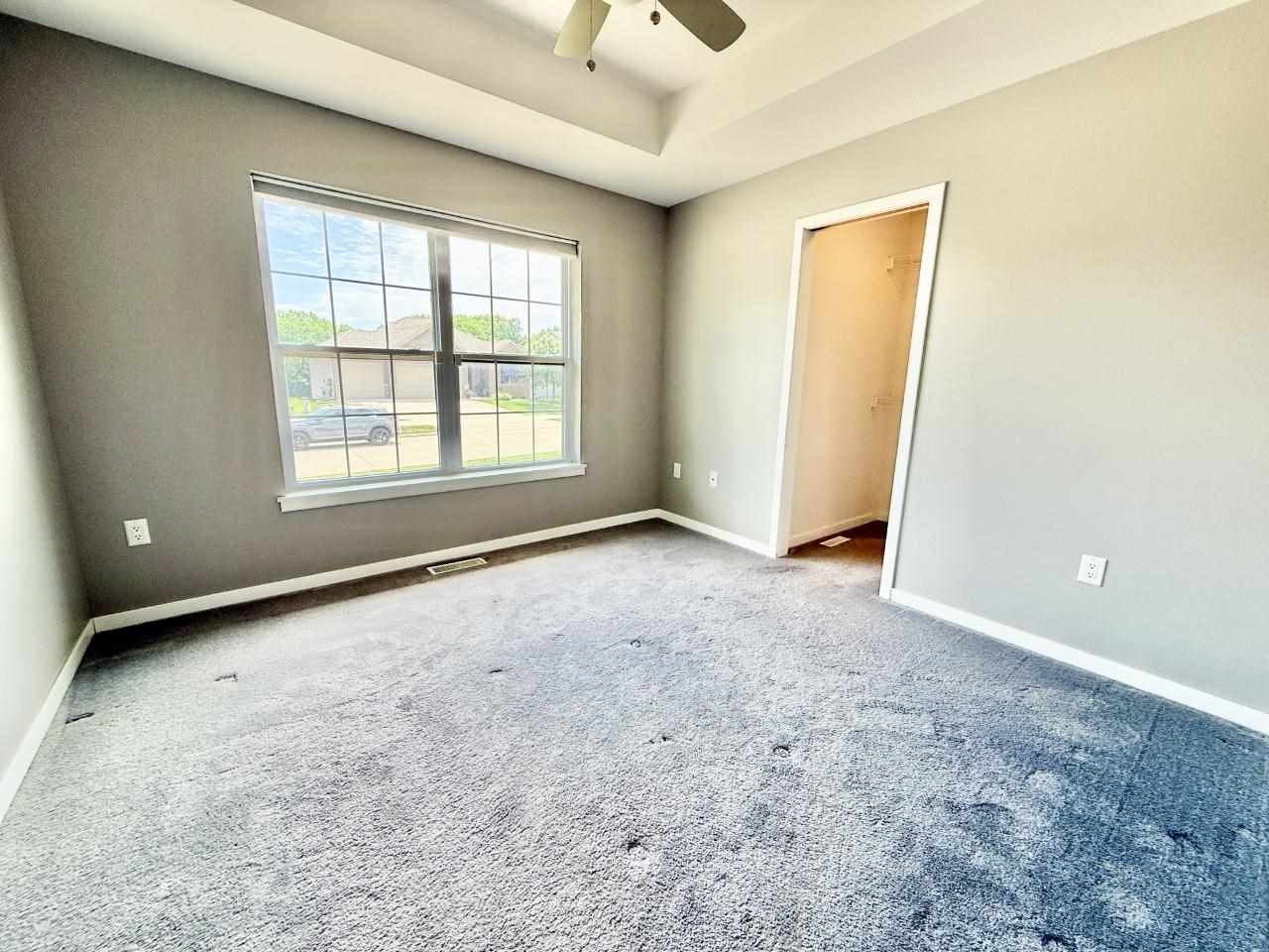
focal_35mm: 14
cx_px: 634
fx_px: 513
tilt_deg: -10.9
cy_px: 476
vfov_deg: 85.7
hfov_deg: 102.1
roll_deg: -1.1
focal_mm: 2.22
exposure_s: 1/231
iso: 64
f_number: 2.2
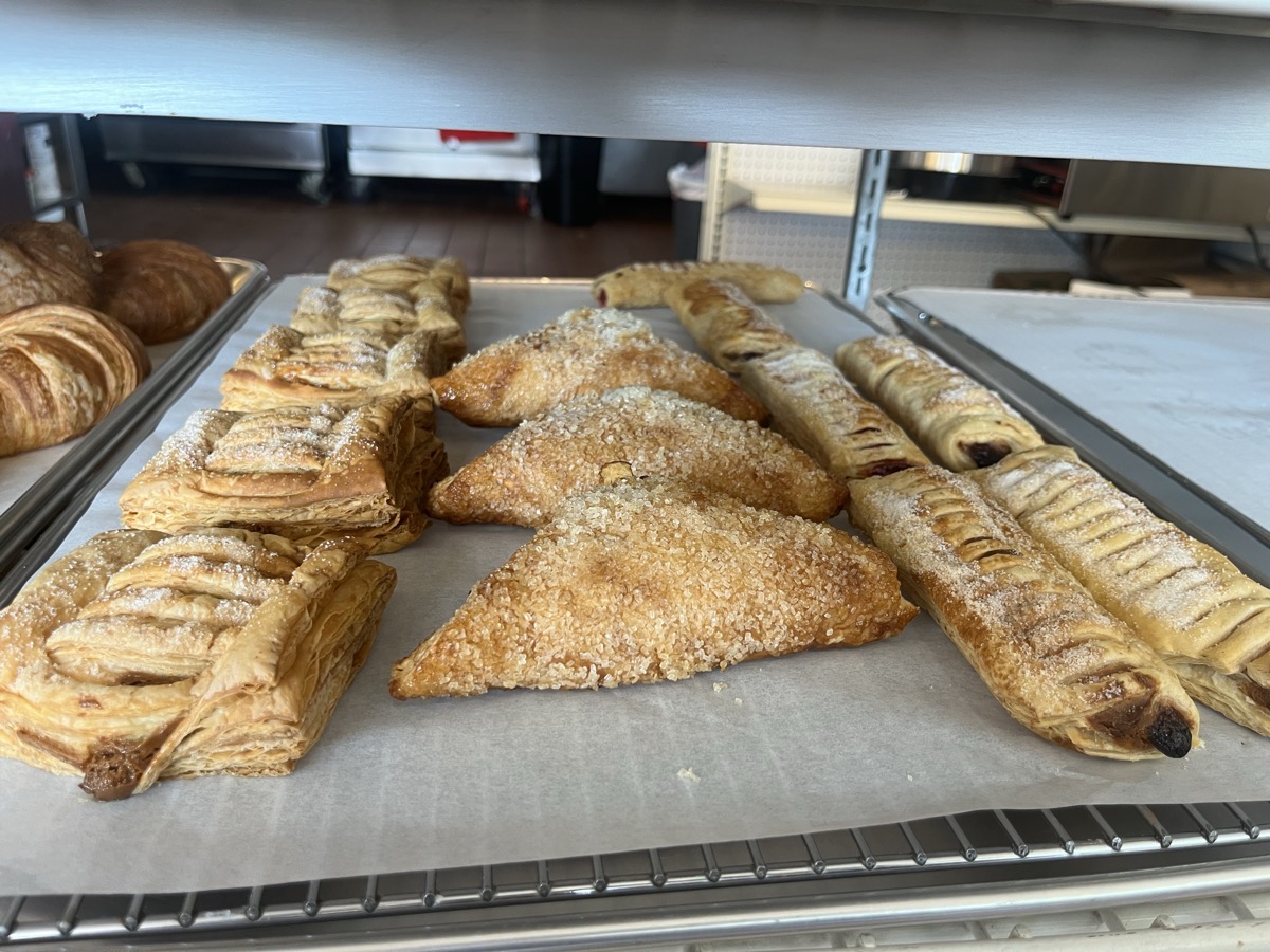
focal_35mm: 26
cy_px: 476
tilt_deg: -24.7
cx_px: 635
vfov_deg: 53.1
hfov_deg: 67.3
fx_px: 954
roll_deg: -2.3
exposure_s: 1/60
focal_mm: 5.1
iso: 80
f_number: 1.6
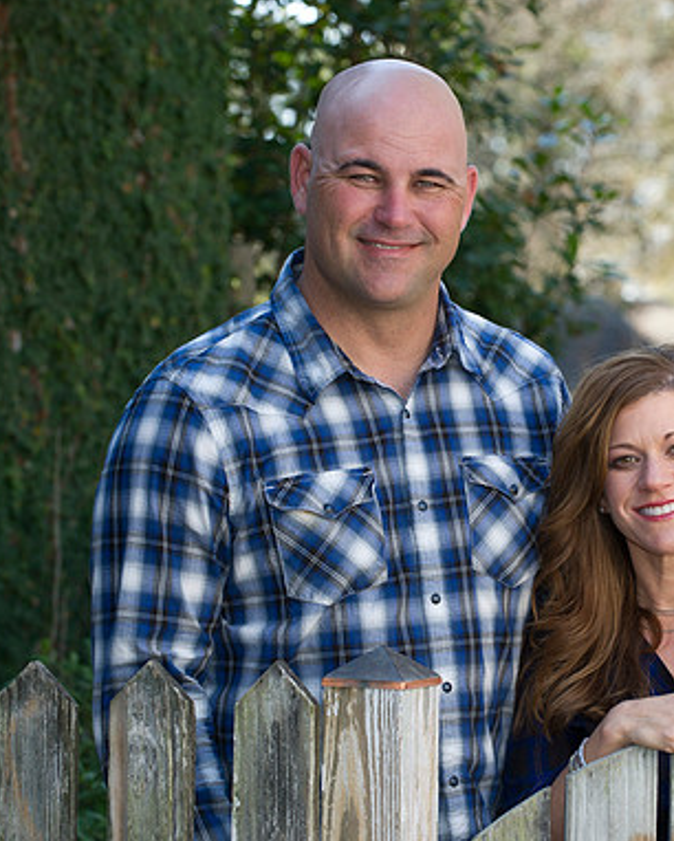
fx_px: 4111
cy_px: 420
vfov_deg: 11.7
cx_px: 485
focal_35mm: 165
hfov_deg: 9.4
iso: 400
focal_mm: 116
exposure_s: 1/160
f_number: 5
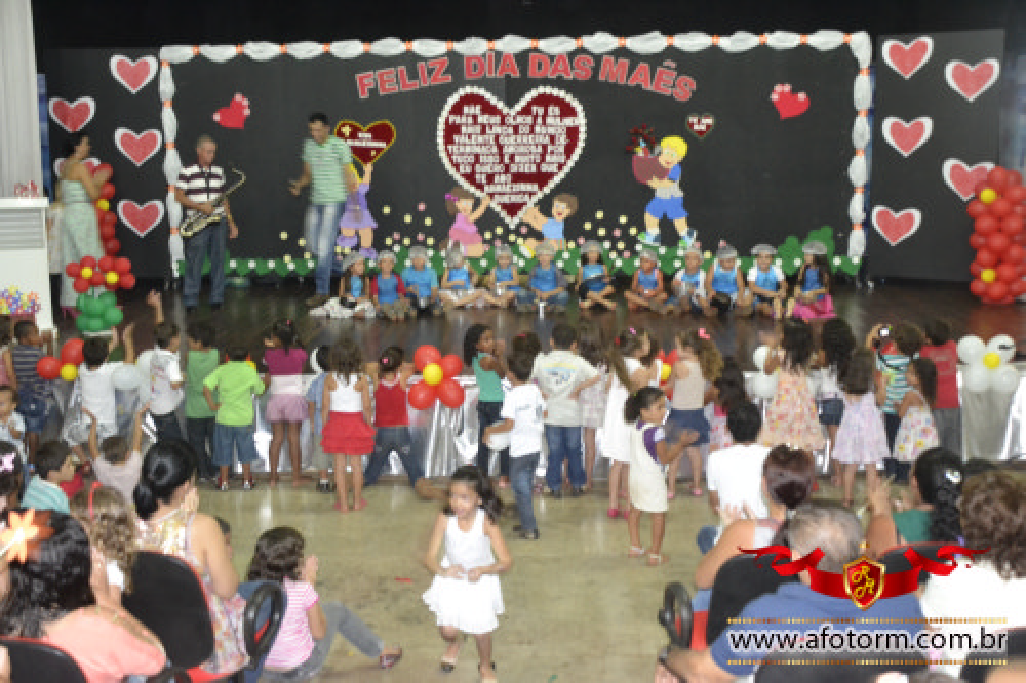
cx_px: 513
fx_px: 1197
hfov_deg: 46.4
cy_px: 342
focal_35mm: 42
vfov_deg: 31.9
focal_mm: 28
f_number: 4
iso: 3200
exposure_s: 1/20
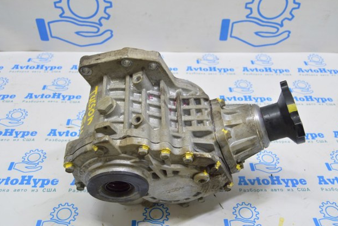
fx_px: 347
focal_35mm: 37
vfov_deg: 36.0
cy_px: 114
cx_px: 171
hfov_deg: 51.9
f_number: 5.6
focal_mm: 24
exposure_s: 1/20
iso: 400
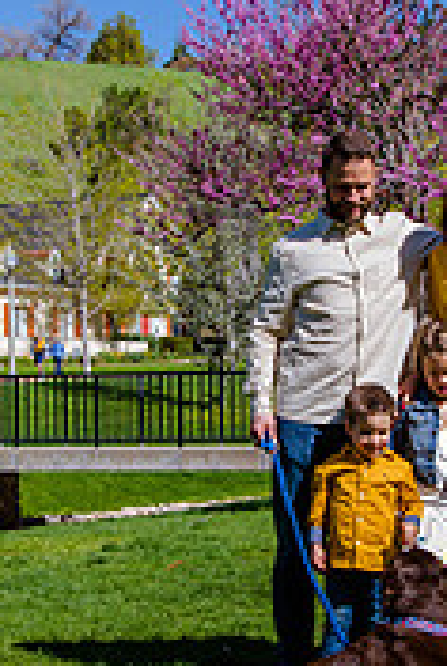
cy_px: 378
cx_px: 265
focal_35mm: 97
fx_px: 1799
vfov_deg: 21.0
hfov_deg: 14.2
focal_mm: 38
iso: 200
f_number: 10
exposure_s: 1/200
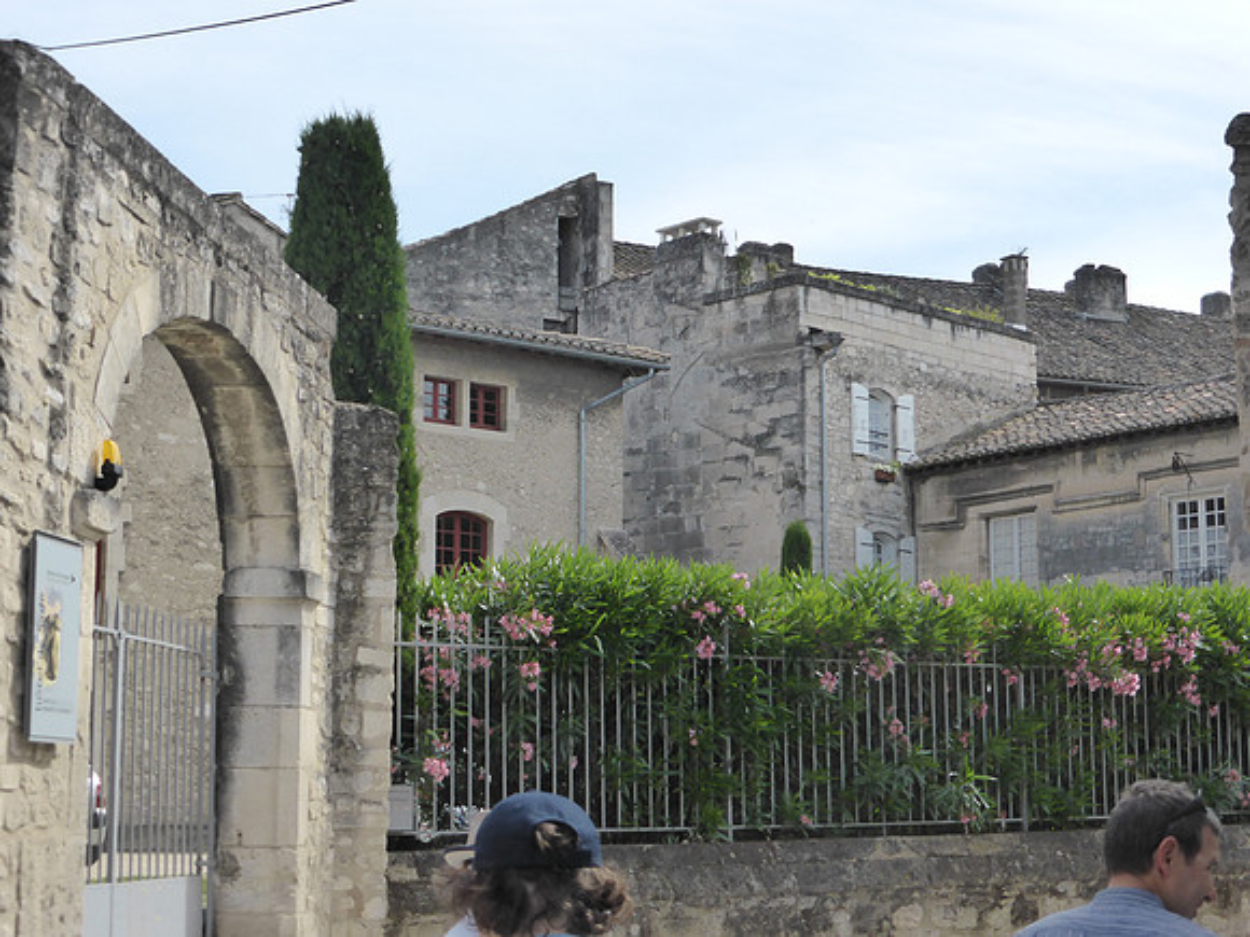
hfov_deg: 29.8
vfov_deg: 22.6
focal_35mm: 65
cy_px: 468
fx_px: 2347
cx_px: 625
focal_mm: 11
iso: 200
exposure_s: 1/640
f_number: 4.8
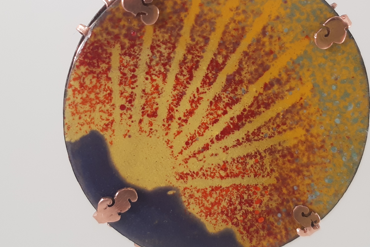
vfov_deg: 22.0
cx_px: 205
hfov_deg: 32.9
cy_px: 55
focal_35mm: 61
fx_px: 627
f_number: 1.7
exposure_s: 1/100
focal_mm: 3.92
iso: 40
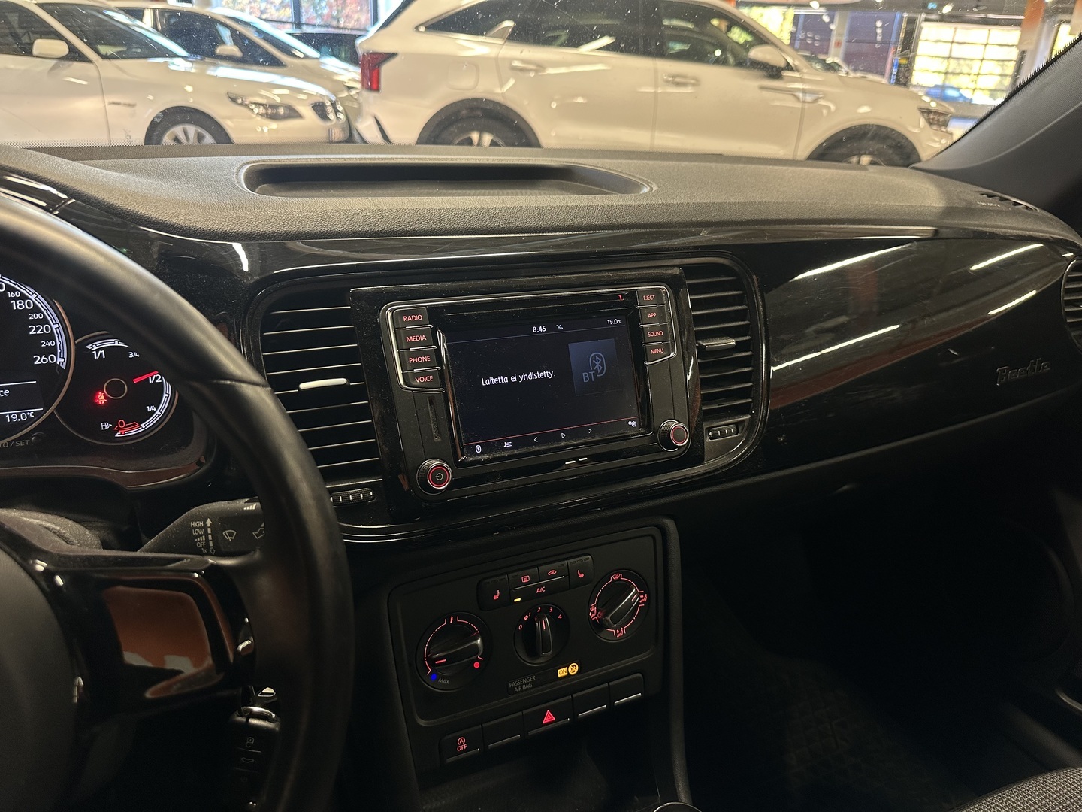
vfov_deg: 56.8
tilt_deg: -22.9
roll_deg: -2.8
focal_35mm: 24
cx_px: 541
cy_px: 406
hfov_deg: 71.6
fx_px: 750
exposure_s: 1/56
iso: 200
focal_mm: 6.86
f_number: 1.78
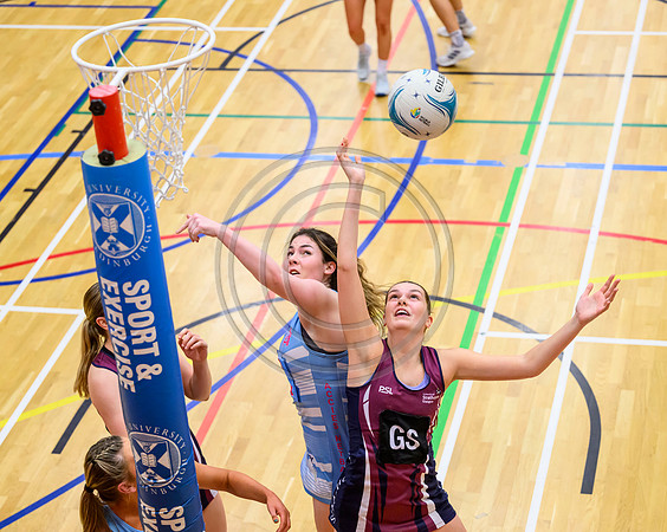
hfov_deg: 21.5
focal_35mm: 89
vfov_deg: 17.3
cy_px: 266
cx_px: 292
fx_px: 1752
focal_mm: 79
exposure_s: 1/1000
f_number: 2.8
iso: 5000
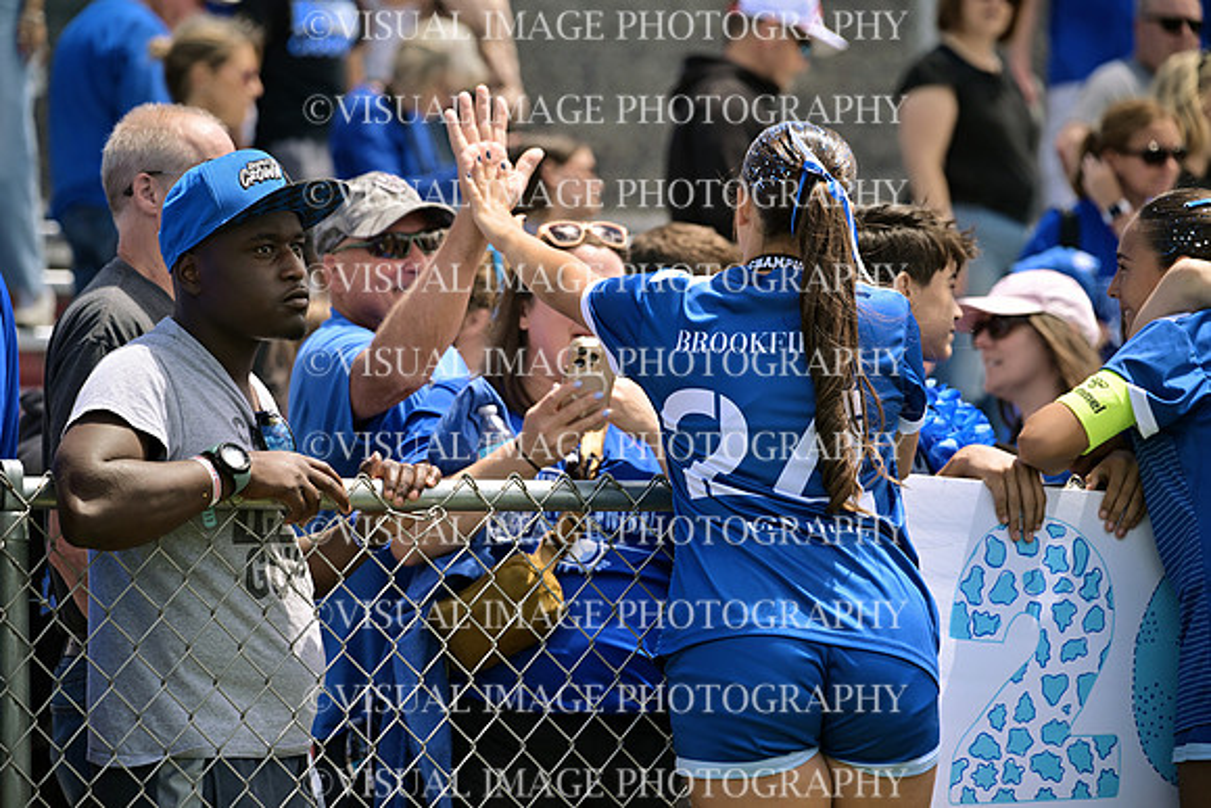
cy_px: 404
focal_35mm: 150
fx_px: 5047
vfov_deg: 9.2
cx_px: 606
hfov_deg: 13.7
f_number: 4
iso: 100
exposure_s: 1/640
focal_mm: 150
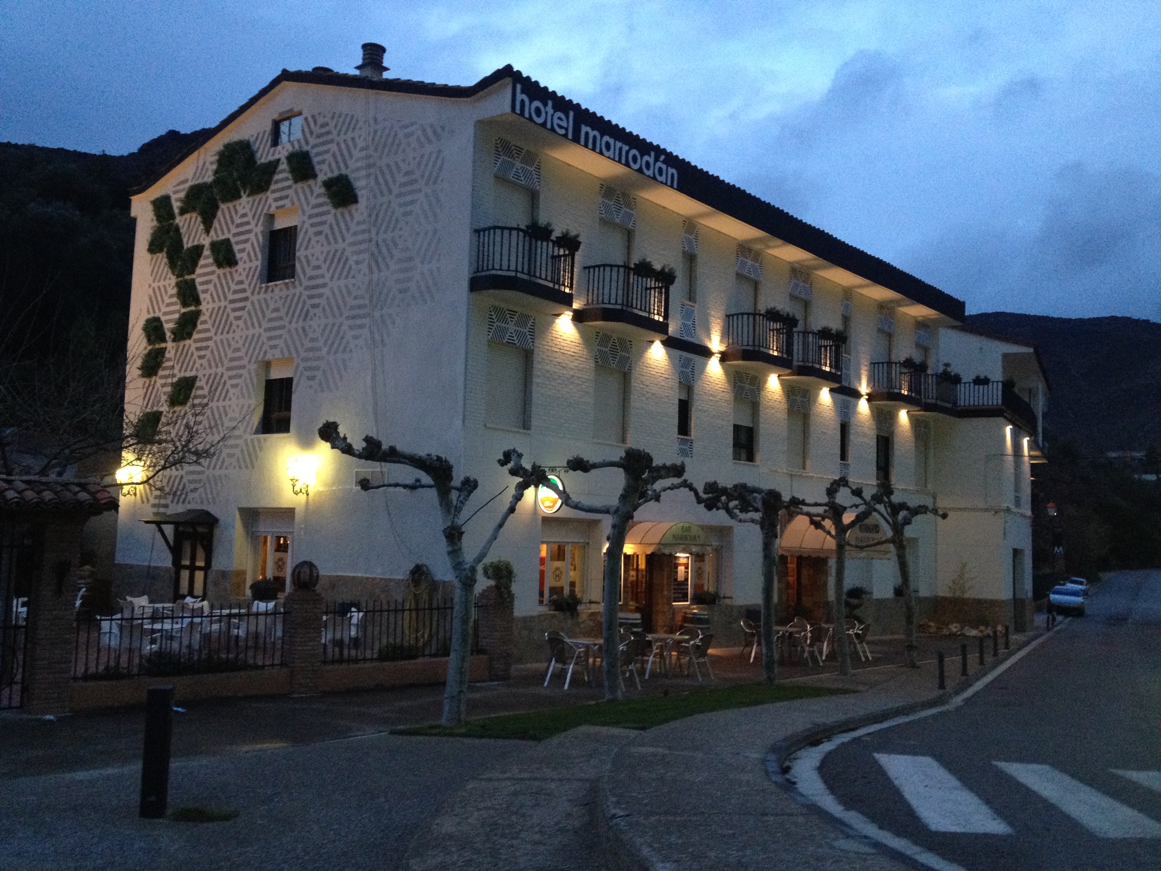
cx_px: 580
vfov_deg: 40.7
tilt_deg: +4.9
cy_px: 436
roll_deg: +1.1
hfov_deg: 52.6
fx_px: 1174
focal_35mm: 35
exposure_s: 1/20
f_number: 2.4
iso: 320
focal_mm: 4.28
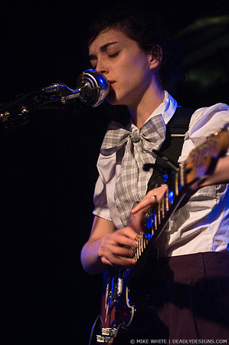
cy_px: 172
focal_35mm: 87
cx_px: 114
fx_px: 832
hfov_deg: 15.7
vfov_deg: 23.4
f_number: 2.8
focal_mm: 58
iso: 800
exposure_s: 1/25
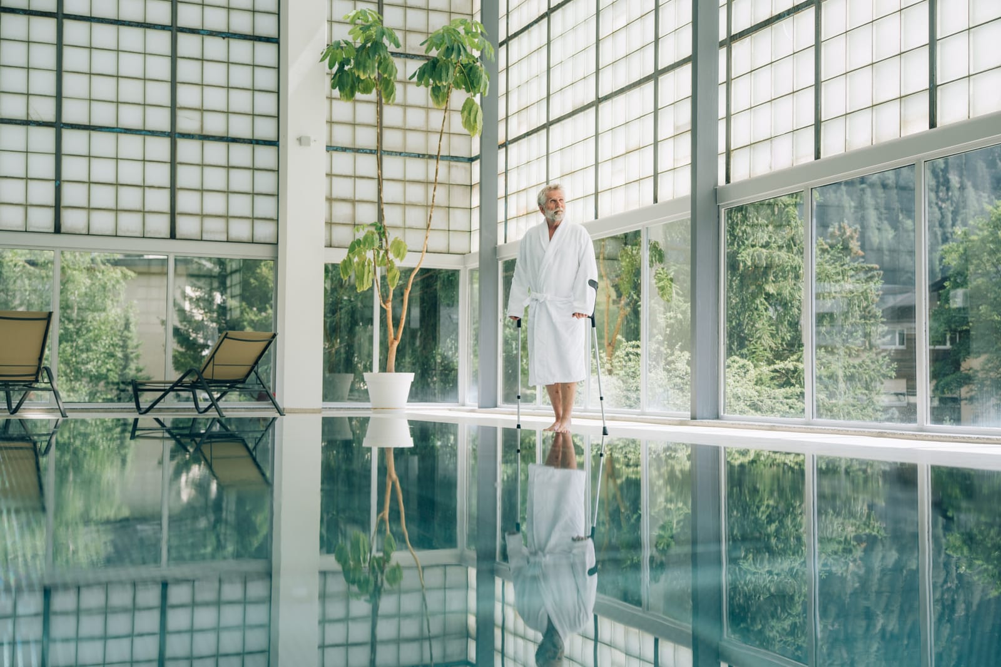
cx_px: 500
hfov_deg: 43.0
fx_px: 1271
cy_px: 334
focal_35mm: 46
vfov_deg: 29.4
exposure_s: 1/1250
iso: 400
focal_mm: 45
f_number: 2.5
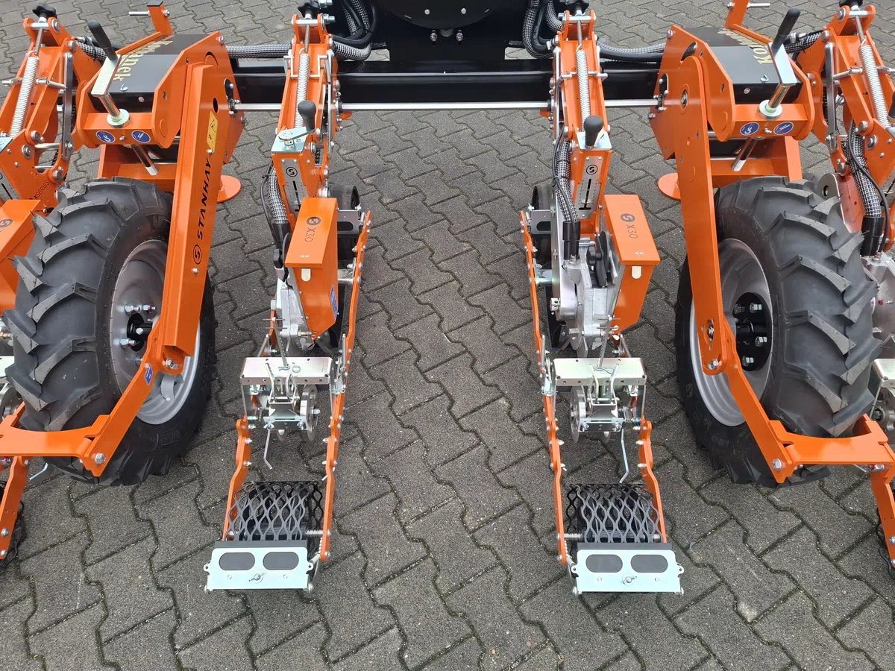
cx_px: 448
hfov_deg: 73.9
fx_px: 595
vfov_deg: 58.9
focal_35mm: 23
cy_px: 336
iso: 50
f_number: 1.8
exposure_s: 1/229
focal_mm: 5.54
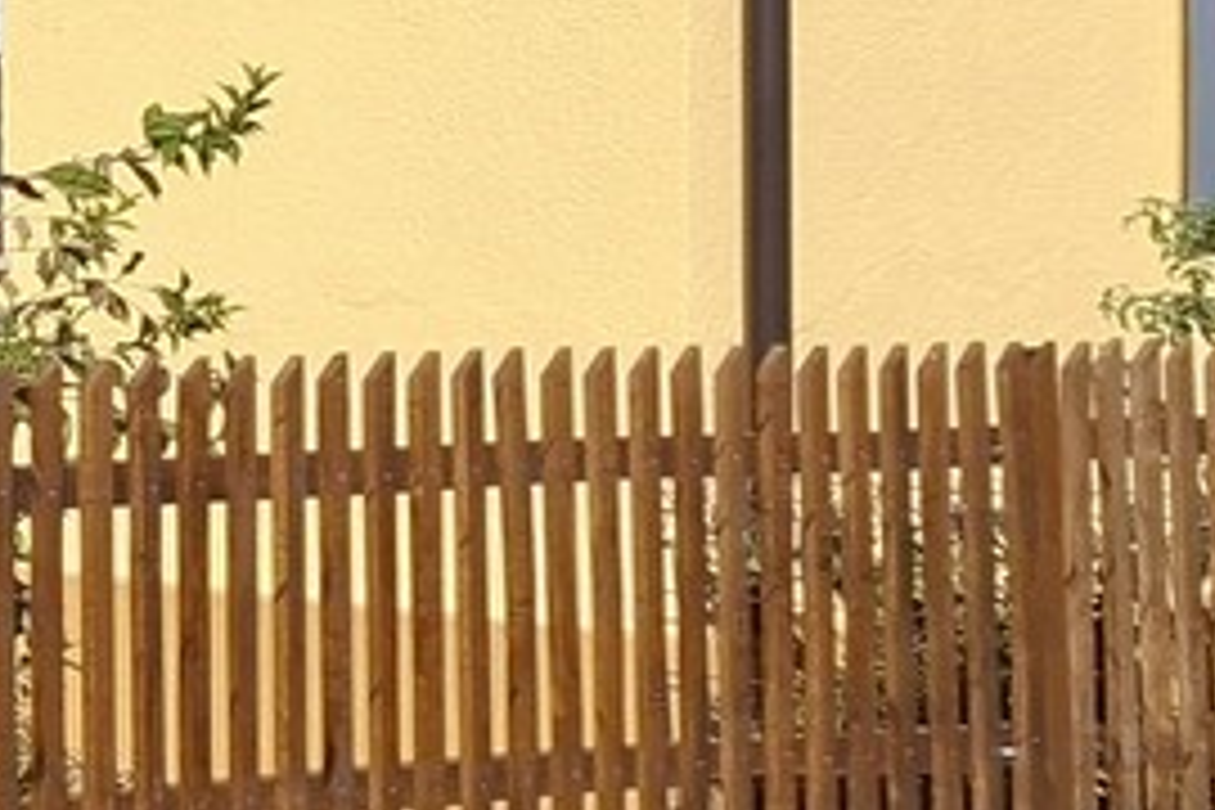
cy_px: 63
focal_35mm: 142
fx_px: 4792
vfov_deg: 9.6
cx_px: -1984
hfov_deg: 11.2
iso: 50
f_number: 1.8
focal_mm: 5.54
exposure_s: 1/2242
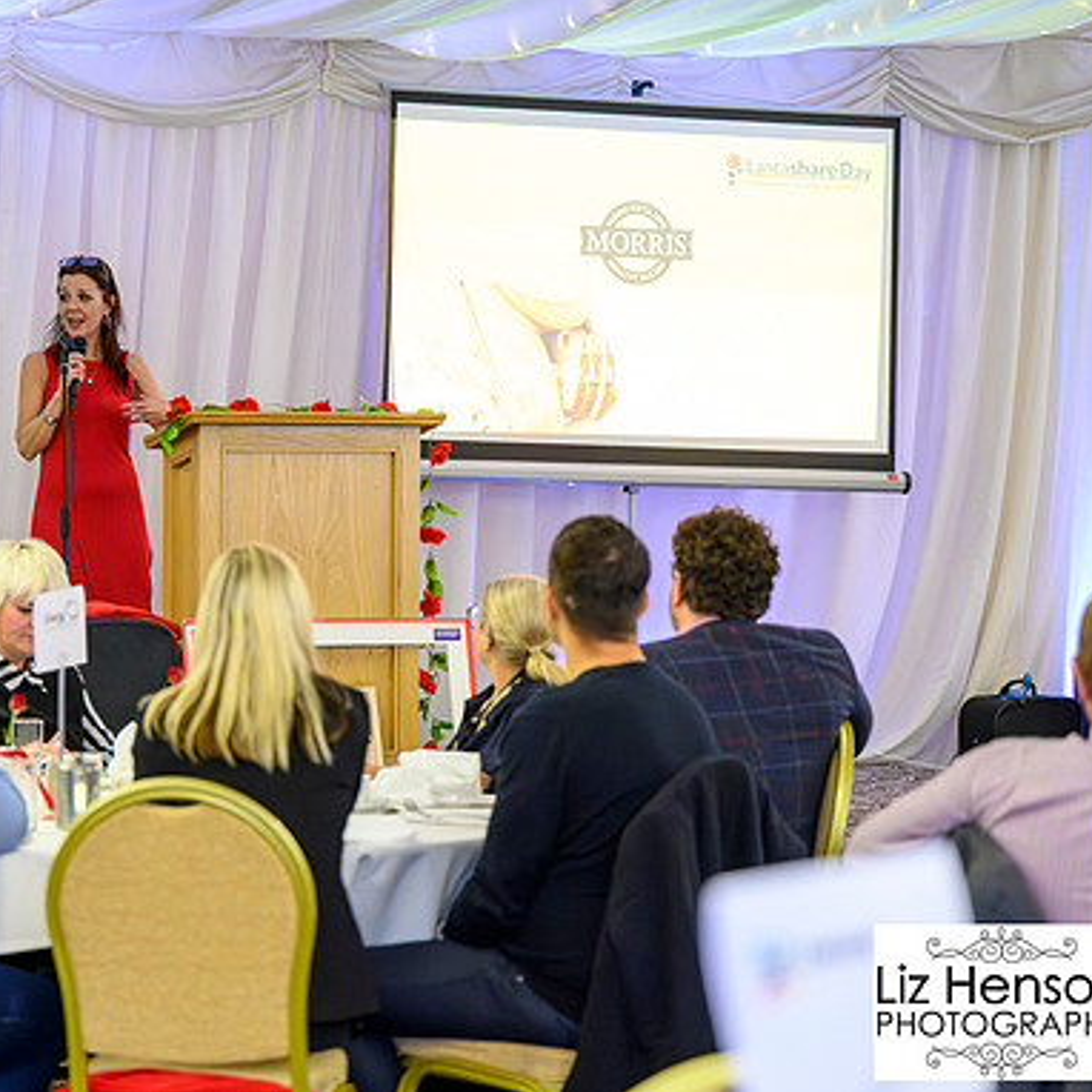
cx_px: 312
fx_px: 4033
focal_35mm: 113
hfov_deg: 15.4
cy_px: 543
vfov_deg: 15.4
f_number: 2.8
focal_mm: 86
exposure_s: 1/200
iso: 12800
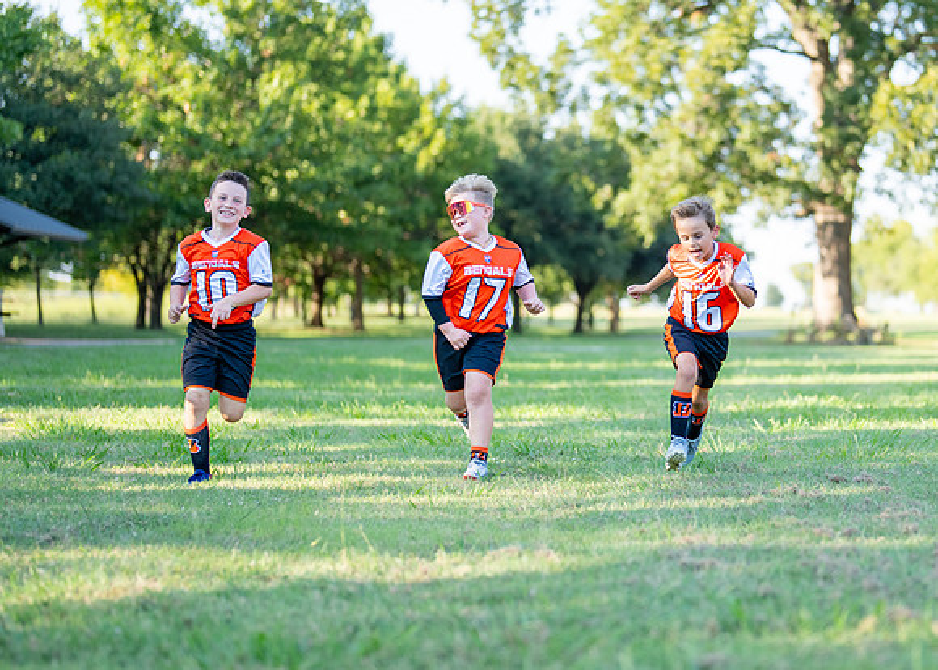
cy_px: 265
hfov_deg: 21.7
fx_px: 2426
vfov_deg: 15.7
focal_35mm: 91
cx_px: 691
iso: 100
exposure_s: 1/1600
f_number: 1.2
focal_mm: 50
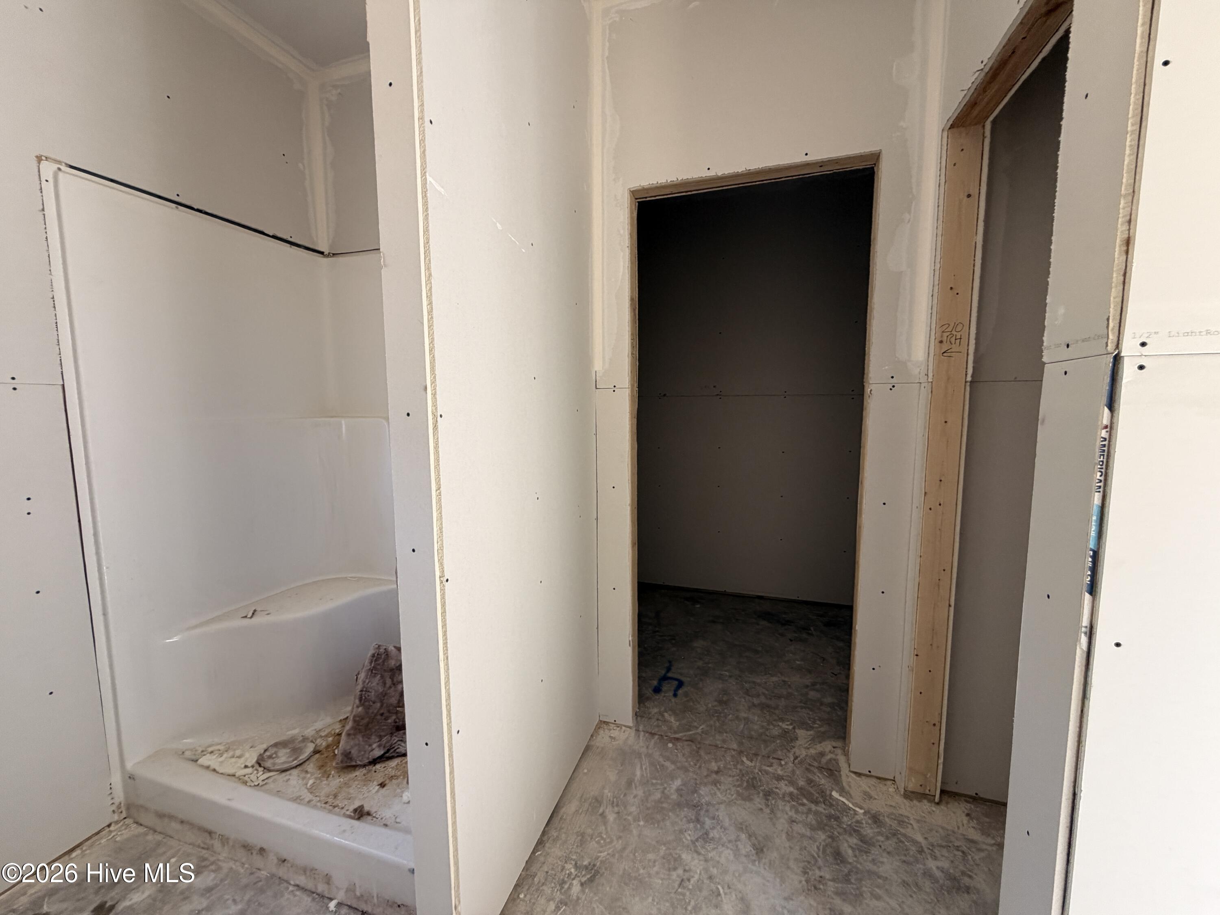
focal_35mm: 14
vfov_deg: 85.7
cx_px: 610
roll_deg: +3.1
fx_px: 493
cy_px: 458
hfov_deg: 102.1
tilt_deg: -2.7
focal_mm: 2.22
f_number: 2.2
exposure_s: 1/121
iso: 200
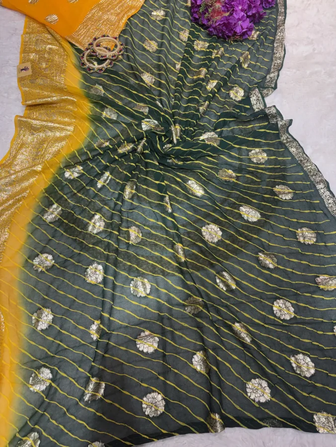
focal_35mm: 26
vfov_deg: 67.3
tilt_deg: -68.4
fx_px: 336
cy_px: 224
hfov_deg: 53.1
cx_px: 168
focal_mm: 5.96
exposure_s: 1/100
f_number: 1.6
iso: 50
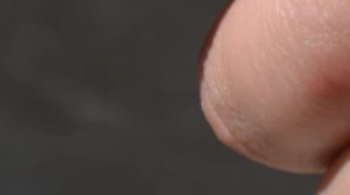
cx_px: 580
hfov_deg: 3.6
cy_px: -341
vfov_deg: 2.0
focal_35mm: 605
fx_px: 5601
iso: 100
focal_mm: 55
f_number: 8
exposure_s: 1/320
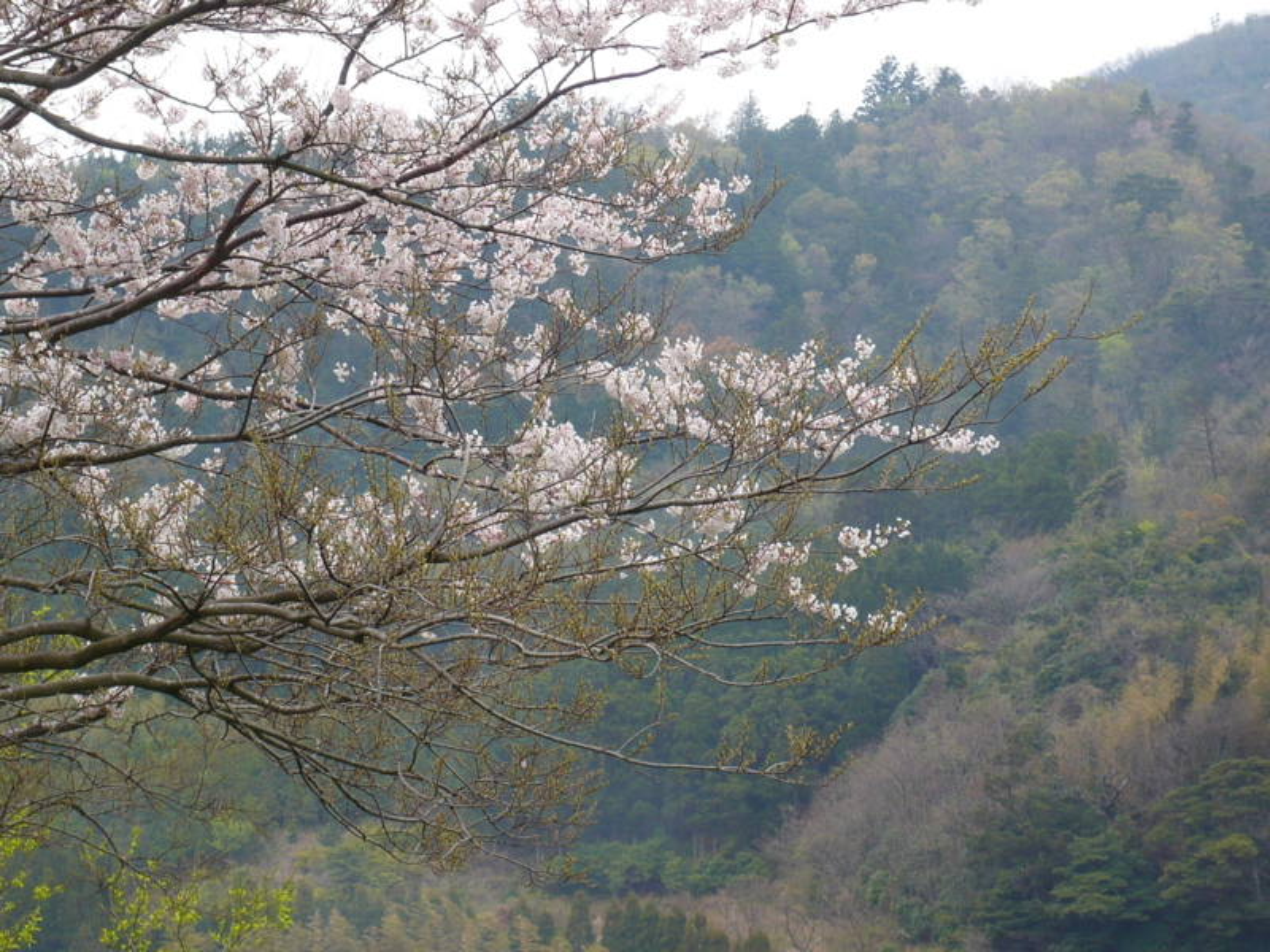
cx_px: 635
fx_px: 4403
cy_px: 476
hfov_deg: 16.4
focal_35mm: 120
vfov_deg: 12.3
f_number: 5.6
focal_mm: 16.4
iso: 100
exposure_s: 1/100
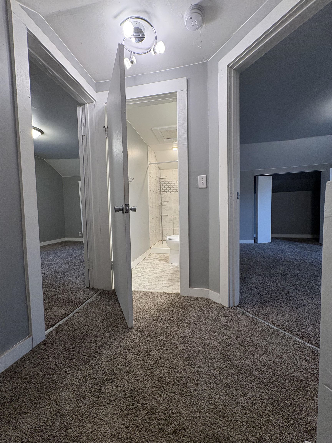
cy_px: 222
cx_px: 166
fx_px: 179
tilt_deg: -2.8
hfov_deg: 85.7
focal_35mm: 14
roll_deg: +2.1
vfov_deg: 102.1
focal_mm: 2.22
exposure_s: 1/60
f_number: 2.2
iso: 160
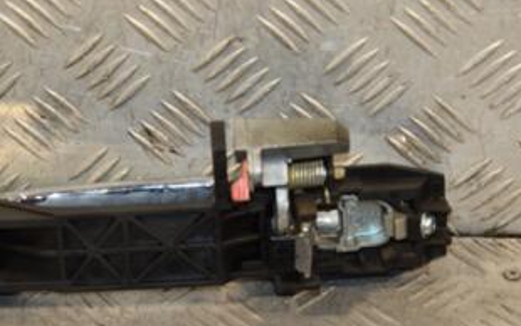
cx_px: 155
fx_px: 2102
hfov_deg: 14.1
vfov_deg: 8.9
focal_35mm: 148
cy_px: 158
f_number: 5
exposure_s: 1/160
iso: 800
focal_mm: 50
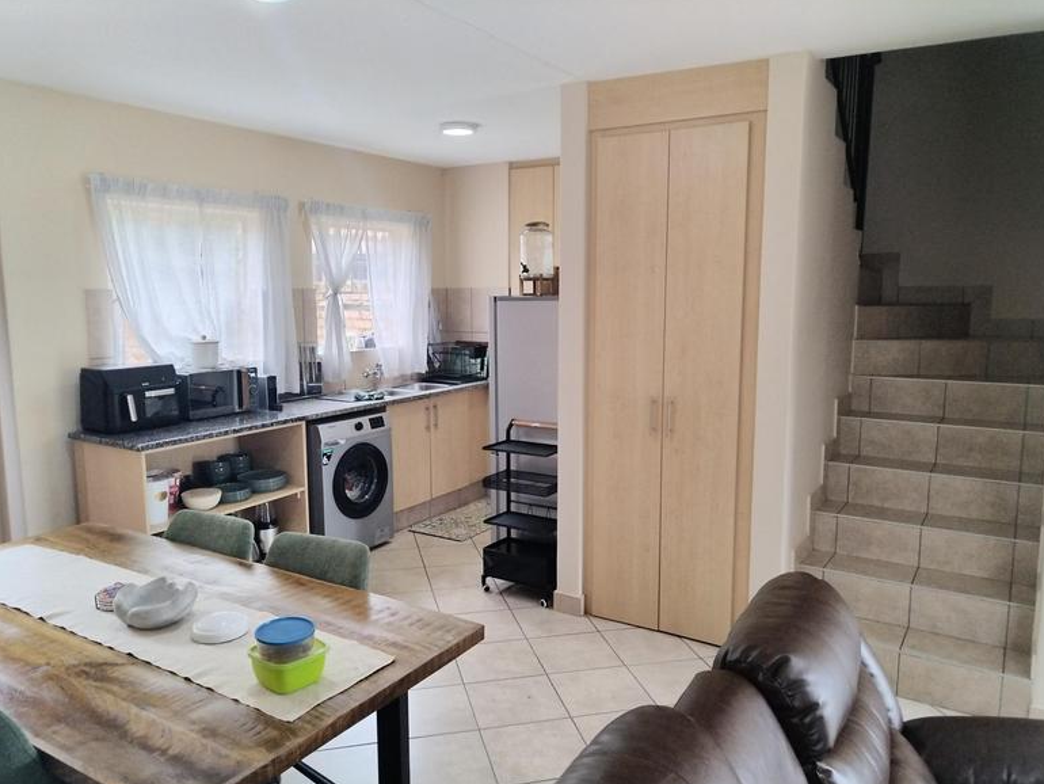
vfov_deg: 51.4
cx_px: 519
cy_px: 400
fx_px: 815
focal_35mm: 27
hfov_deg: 65.3
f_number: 1.8
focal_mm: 4.7
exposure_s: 1/100
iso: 2448
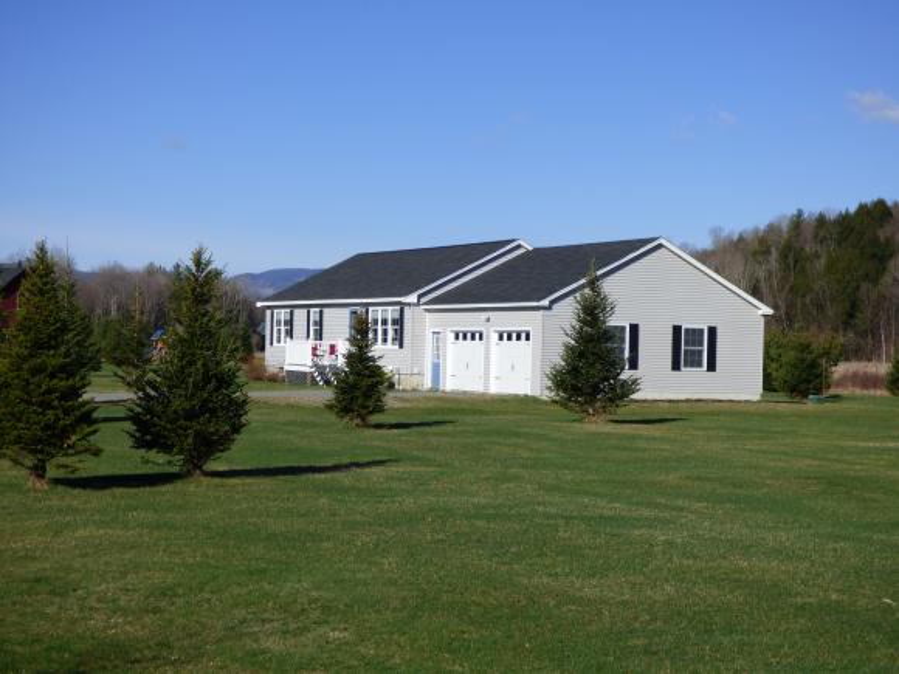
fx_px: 1792
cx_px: 450
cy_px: 337
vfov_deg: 21.3
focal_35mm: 69
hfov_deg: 28.2
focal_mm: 12.29
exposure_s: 1/1300
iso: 100
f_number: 4.3
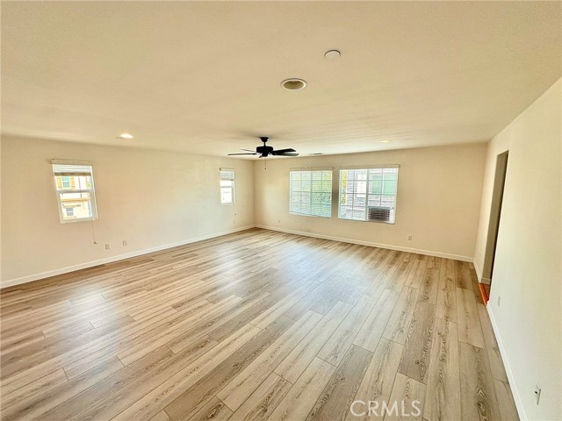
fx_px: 227
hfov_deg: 102.1
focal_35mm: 14
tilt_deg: -7.6
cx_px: 281
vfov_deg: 85.7
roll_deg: -0.2
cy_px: 210
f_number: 2.2
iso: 80
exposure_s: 1/120
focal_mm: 2.22
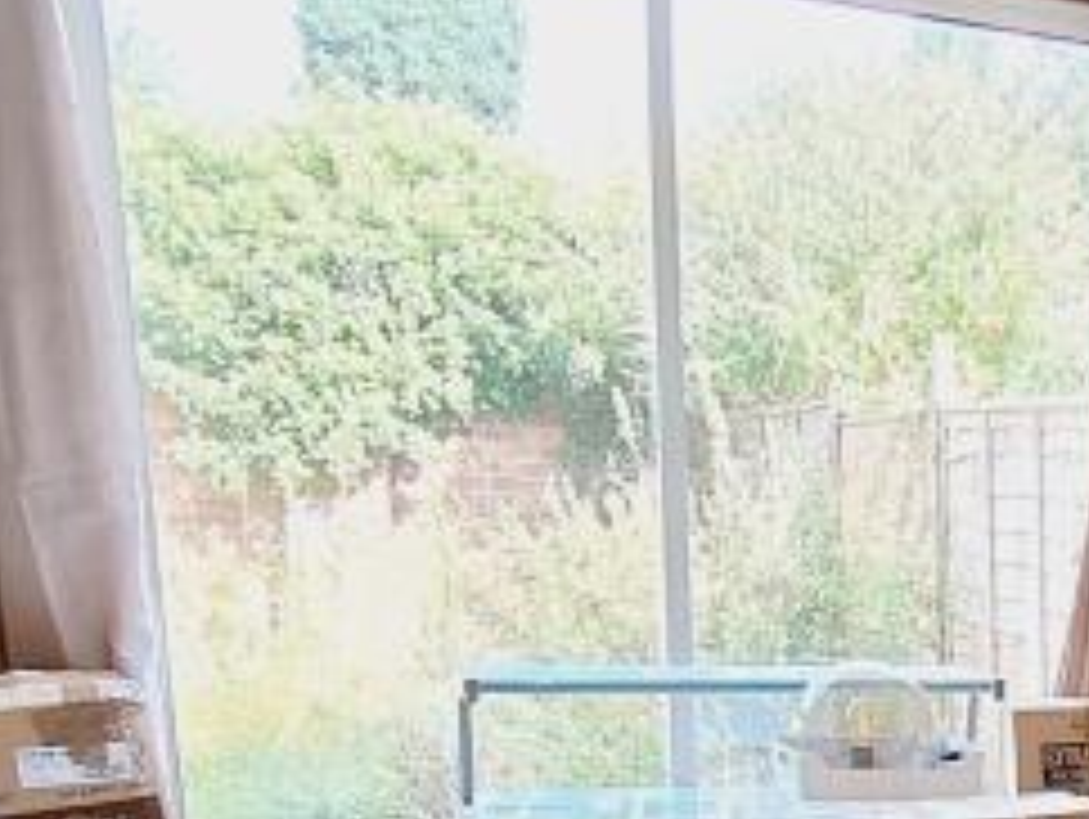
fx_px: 1732
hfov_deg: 30.0
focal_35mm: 55
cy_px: 968
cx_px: 1292
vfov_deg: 24.3
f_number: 2.2
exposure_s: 1/100
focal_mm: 2.2
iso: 100
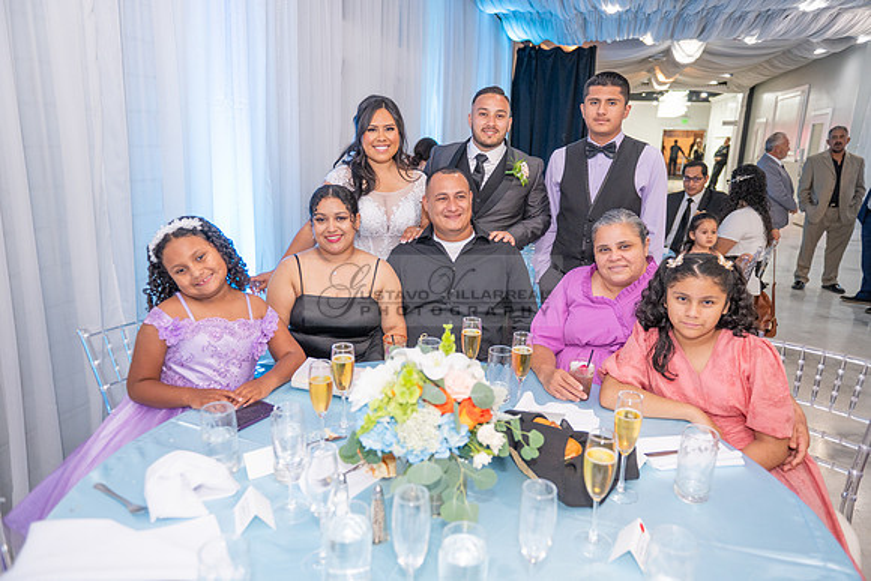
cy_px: 290
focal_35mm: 24
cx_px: 436
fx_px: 581
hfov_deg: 73.7
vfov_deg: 53.2
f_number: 3.2
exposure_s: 1/160
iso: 1000
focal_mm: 24
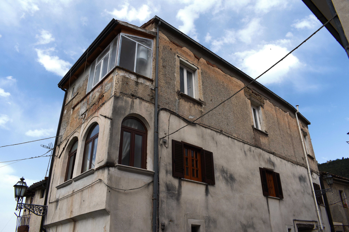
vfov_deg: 47.9
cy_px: 116
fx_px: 262
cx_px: 174
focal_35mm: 27
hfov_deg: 67.4
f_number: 7.1
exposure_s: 1/400
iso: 100
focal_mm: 18
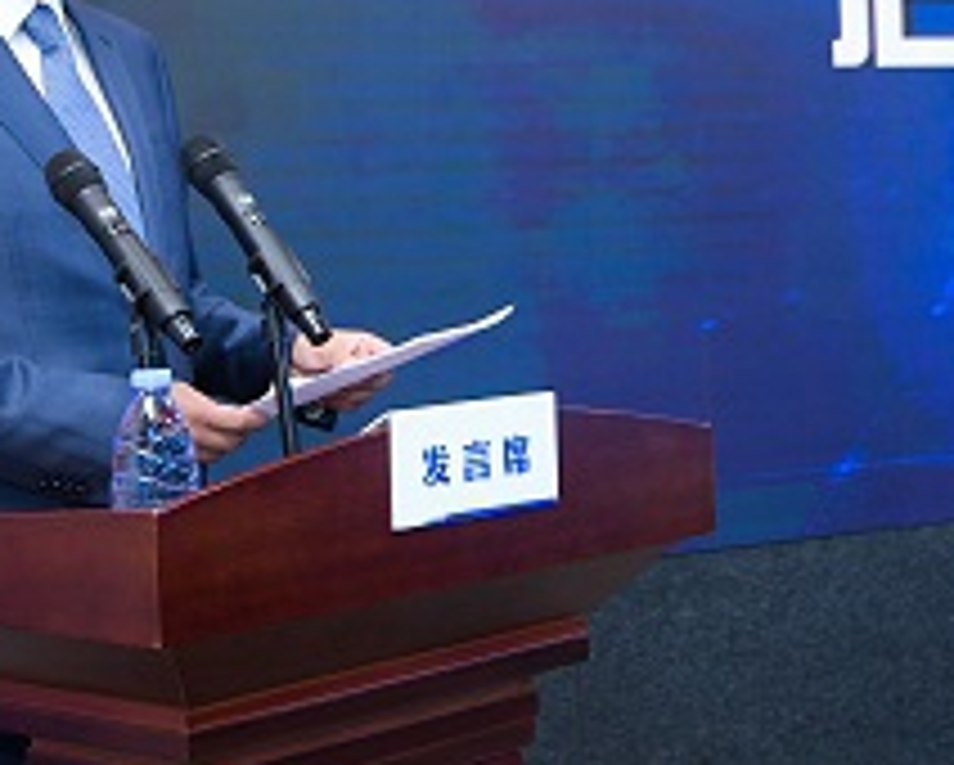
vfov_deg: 16.4
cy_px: 104
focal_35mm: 93
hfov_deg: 20.5
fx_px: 2628
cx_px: 572
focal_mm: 35
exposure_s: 1/100
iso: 2000
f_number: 4.5
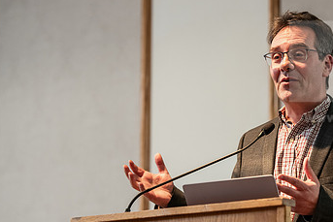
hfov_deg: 10.5
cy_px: 138
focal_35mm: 196
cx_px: 260
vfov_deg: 7.0
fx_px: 1814
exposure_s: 1/160
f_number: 2.8
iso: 1000
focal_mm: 116
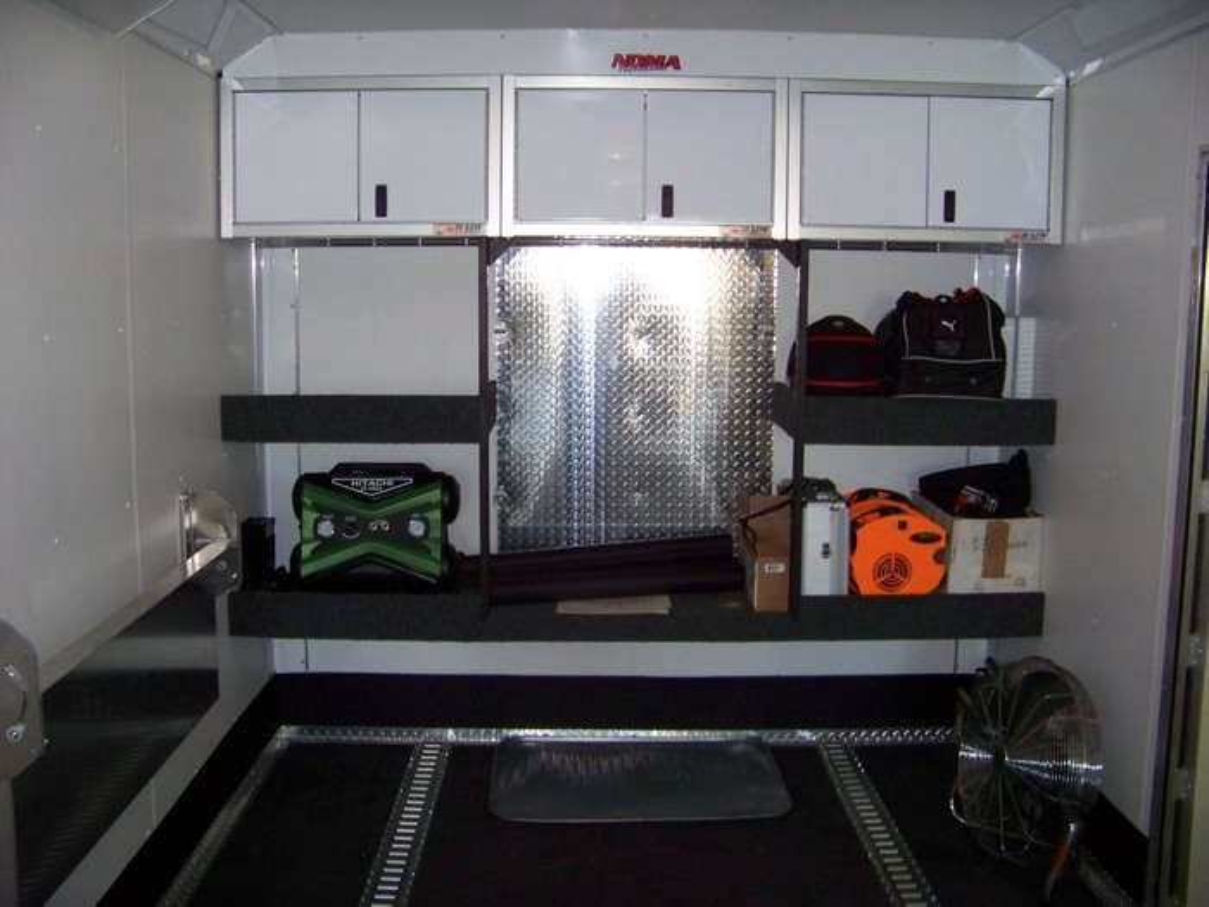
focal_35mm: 36
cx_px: 604
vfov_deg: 39.7
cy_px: 454
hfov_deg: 51.4
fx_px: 1257
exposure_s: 1/30
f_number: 2.8
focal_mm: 5.85
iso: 200
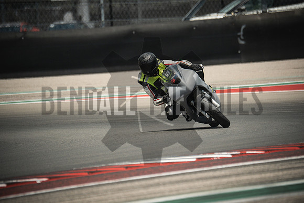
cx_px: 152
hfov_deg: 3.4
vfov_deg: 2.3
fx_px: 5068
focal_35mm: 600
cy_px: 102
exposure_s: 1/1600
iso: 640
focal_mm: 400
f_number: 5.6
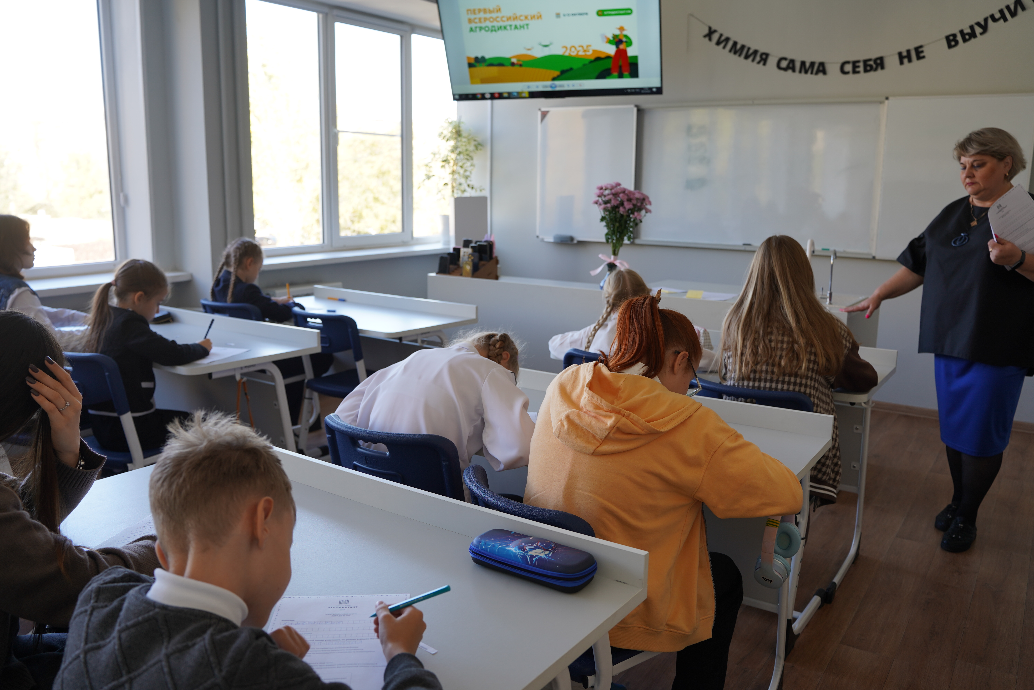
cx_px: 517
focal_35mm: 28
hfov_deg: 65.5
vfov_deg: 46.4
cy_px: 345
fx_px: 804
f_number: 4
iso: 160
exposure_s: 1/60
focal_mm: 28
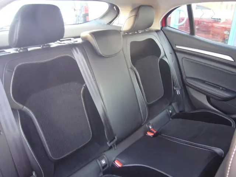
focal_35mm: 28
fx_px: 191
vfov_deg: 49.7
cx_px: 118
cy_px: 88
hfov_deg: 63.4
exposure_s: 1/8
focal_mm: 4.6
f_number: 2.8
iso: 200
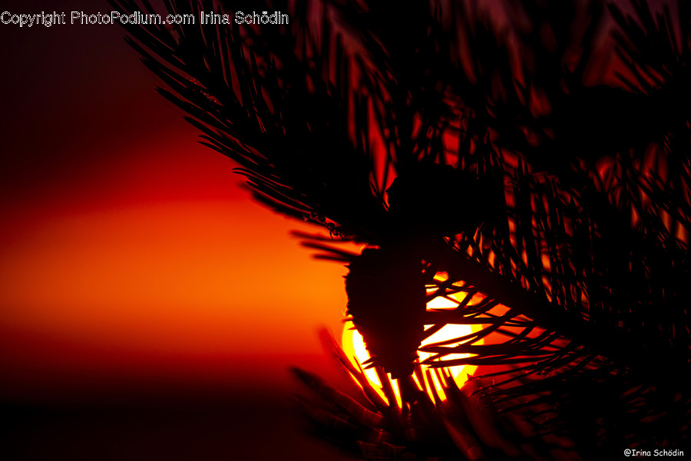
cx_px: 346
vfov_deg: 15.2
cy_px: 230
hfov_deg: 22.6
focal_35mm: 90
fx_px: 1728
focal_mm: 90
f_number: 3.3
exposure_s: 1/800
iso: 100
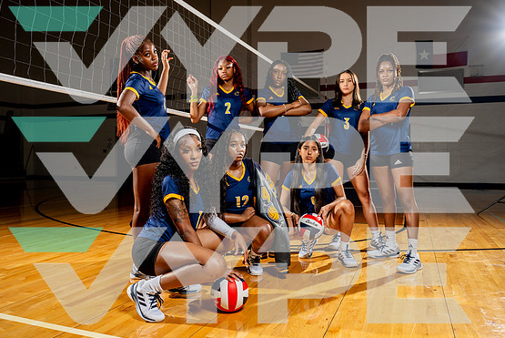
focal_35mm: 30
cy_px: 165
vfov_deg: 43.7
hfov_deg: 61.9
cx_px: 243
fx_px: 421
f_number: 5.6
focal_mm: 28
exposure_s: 1/250
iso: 100
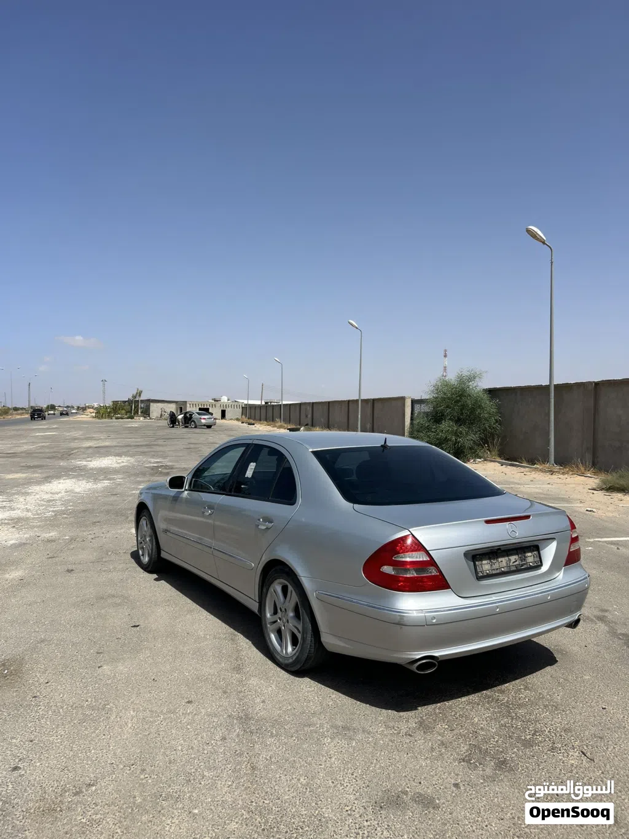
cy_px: 420
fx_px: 630
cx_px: 314
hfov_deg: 53.1
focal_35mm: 26
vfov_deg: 67.3
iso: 50
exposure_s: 1/6211
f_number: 1.5
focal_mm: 5.7
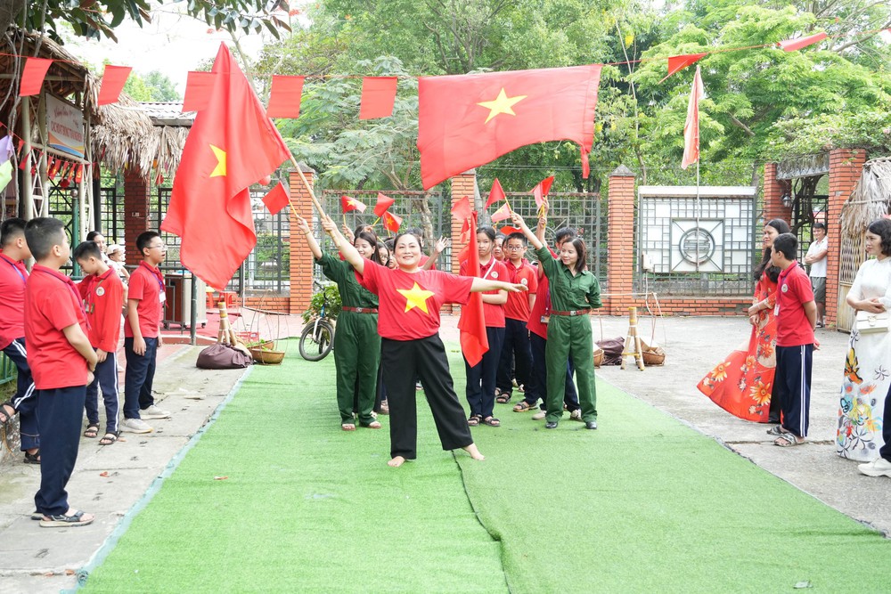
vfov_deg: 29.9
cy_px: 297
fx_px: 1114
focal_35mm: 45
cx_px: 446
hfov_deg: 43.6
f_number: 5.6
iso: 800
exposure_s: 1/320
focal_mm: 30
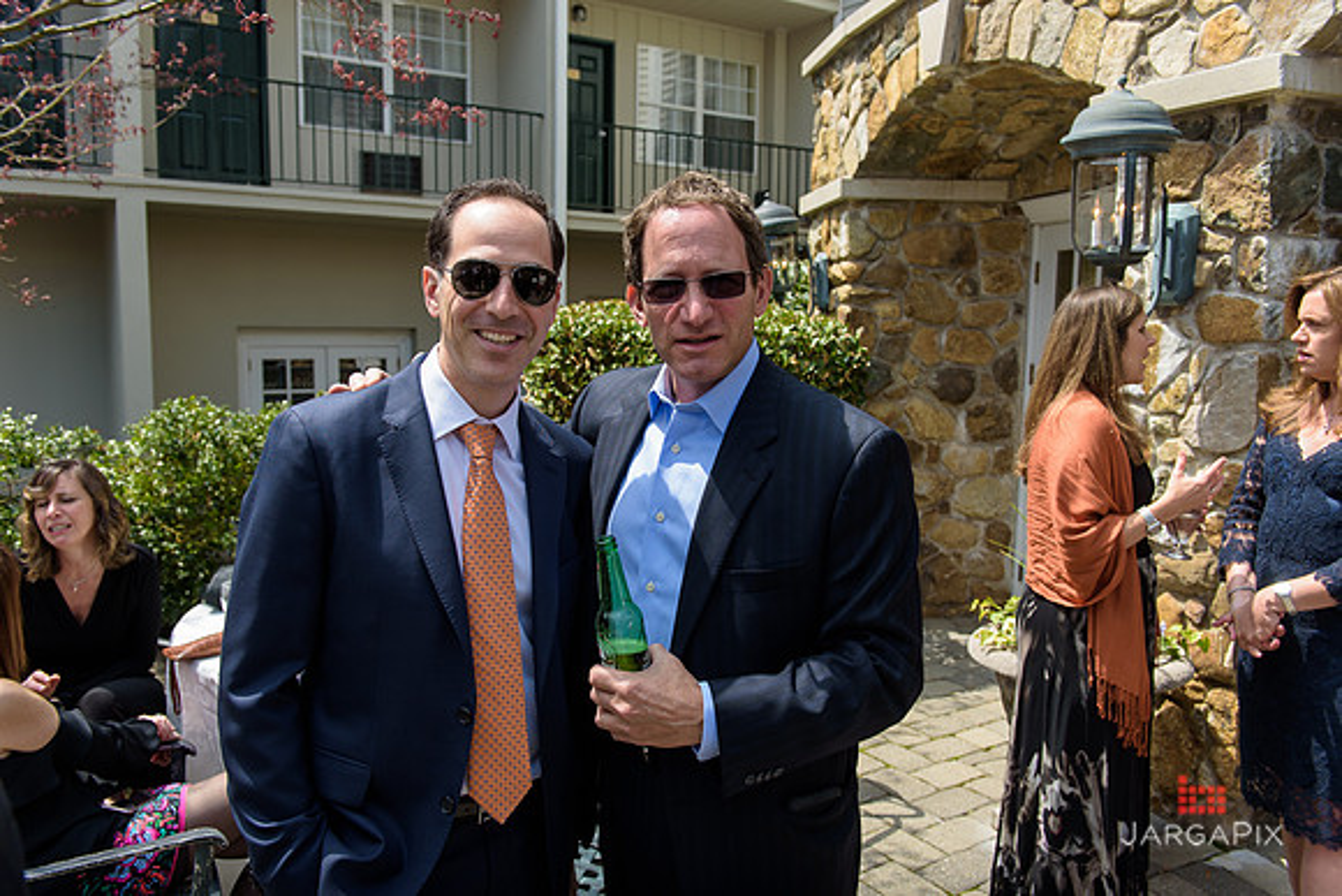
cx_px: 671
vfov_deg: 45.0
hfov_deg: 63.6
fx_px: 1081
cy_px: 448
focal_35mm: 29
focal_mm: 29
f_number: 4
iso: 200
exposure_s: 1/640
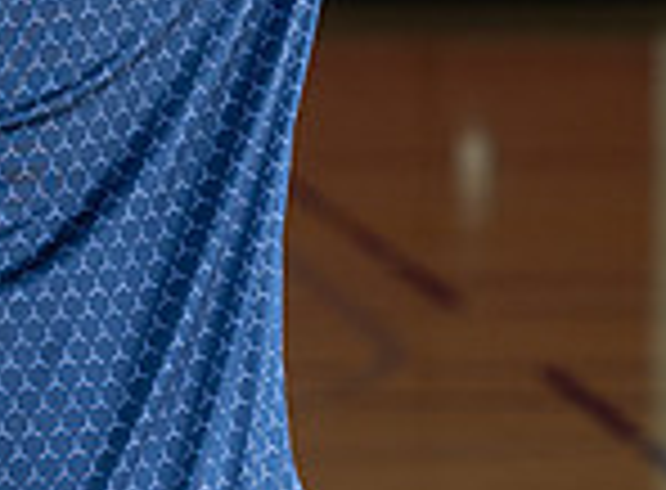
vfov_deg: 3.3
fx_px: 8392
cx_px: -198
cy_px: -506
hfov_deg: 4.5
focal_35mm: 439
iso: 100
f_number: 4
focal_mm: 70
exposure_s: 1/160
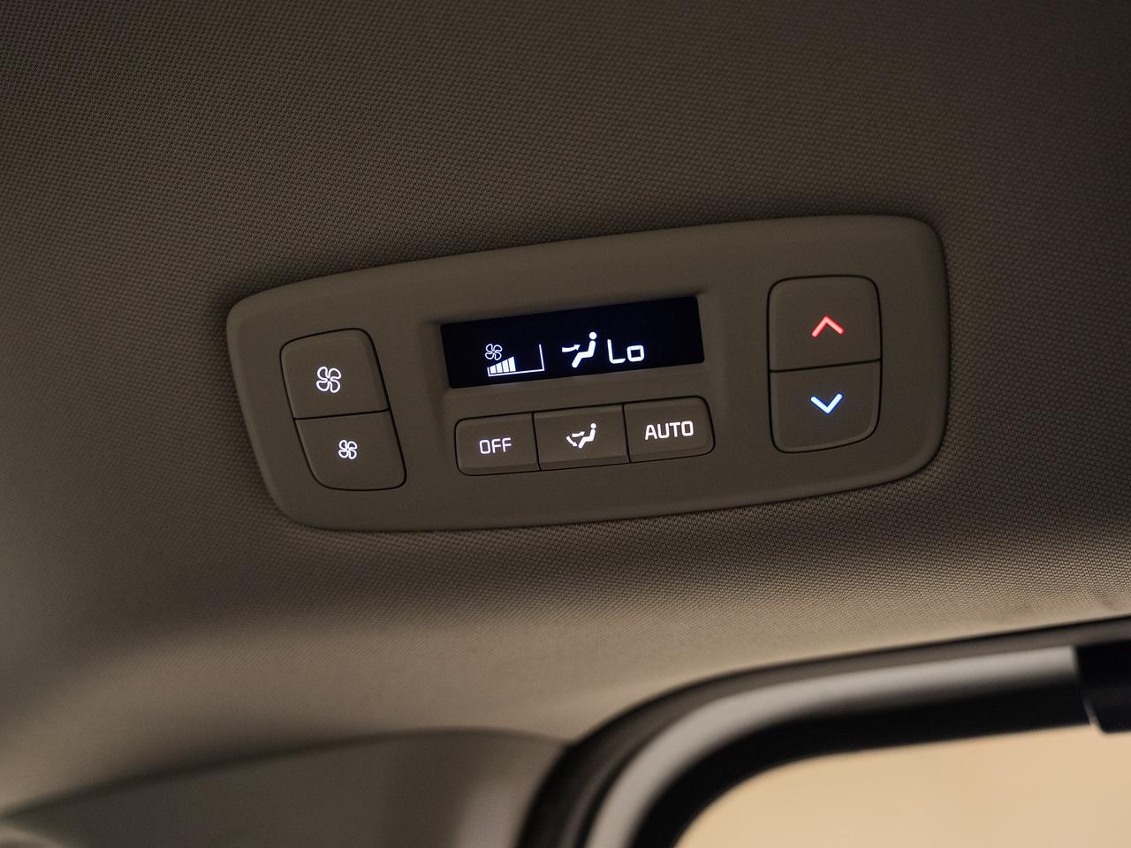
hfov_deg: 43.2
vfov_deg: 33.1
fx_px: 1428
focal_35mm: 44
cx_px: 566
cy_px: 424
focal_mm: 40.4
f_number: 3.5
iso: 1000
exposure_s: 1/50
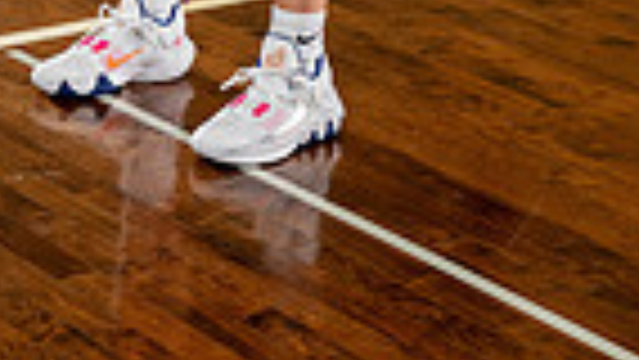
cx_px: 148
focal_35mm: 139
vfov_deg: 8.0
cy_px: -531
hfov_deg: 15.4
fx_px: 2356
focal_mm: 42
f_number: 5.6
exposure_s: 1/250
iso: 400
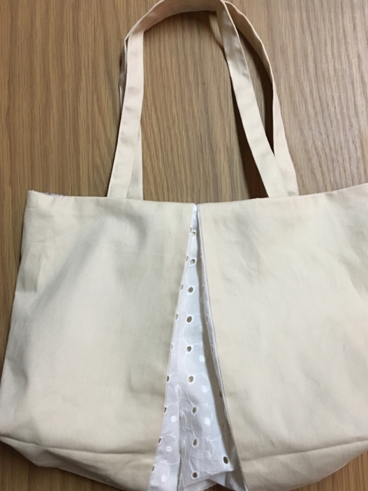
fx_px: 468
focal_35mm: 33
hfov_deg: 42.9
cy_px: 255
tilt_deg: -83.8
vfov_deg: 55.3
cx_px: 200
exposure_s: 1/10
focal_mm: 4.15
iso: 100
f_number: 2.2
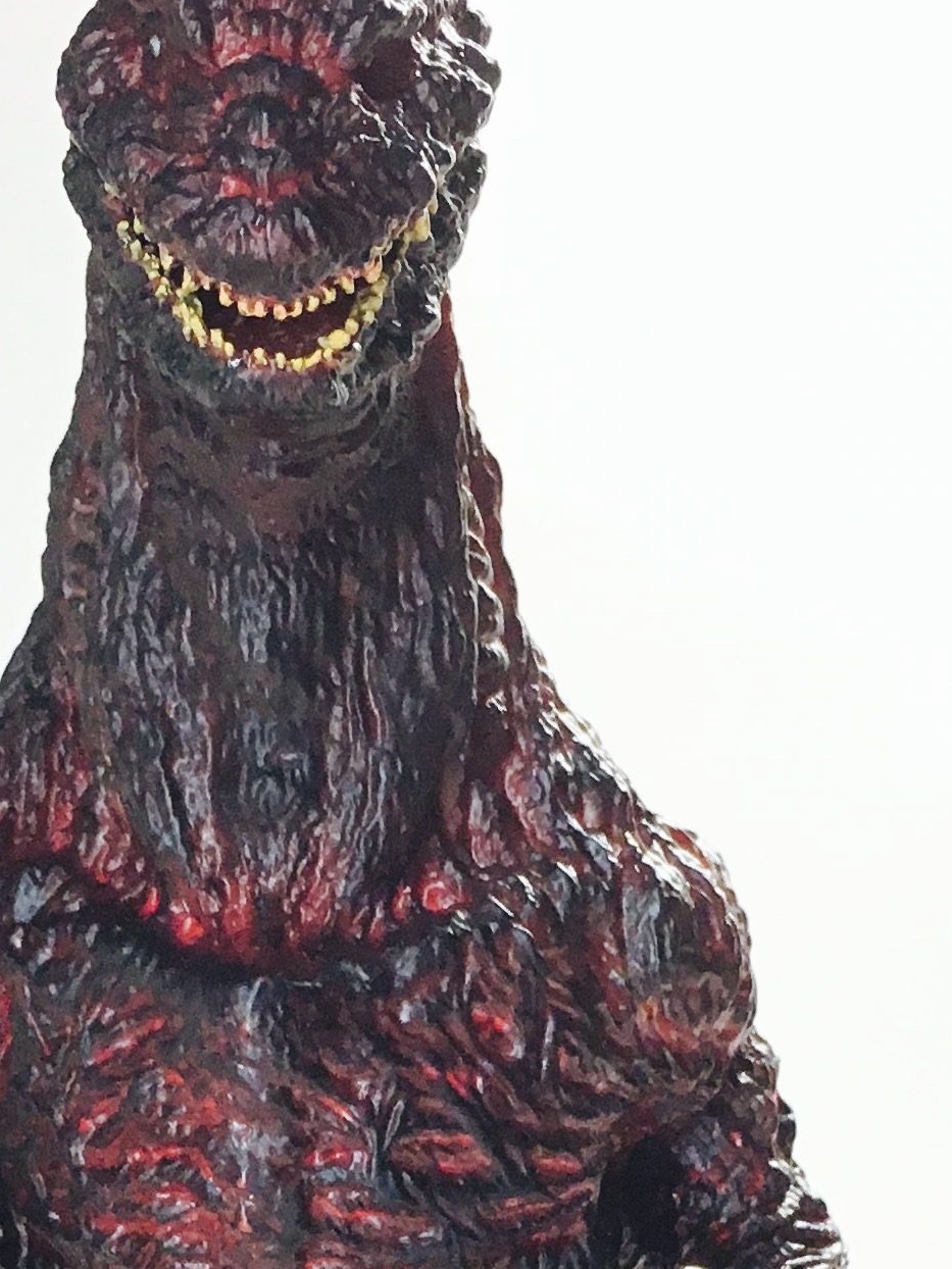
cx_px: 368
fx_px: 3447
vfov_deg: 19.8
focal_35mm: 94
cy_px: 1465
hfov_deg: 15.7
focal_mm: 4.15
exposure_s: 1/30
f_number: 2.2
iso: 32
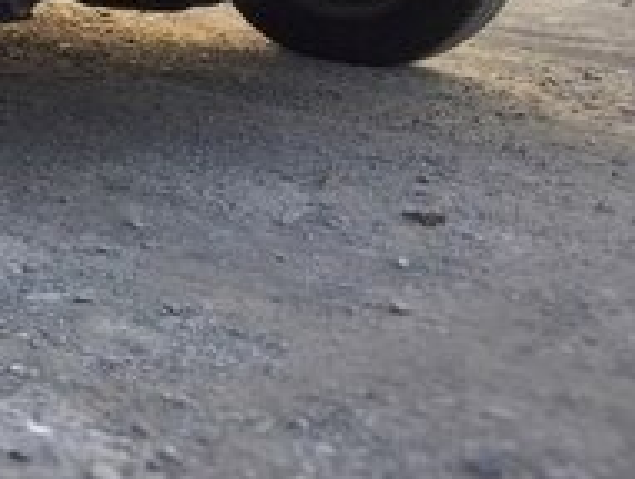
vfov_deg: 14.1
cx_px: -339
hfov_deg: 17.5
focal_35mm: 100
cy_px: -178
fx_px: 1838
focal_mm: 4.15
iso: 32
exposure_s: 1/412
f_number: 2.2
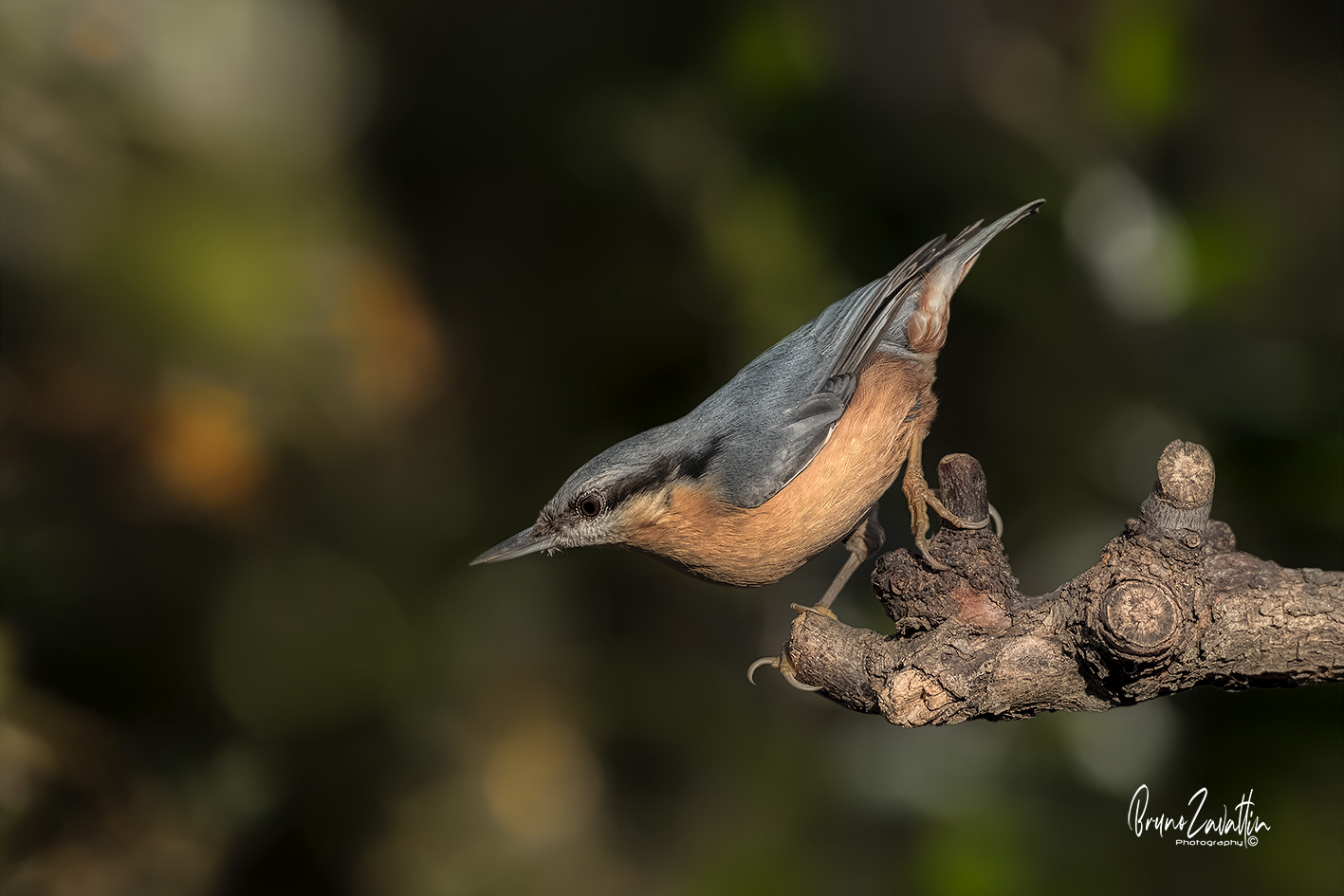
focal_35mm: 500
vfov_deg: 2.8
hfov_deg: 4.1
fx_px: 18667
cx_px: 672
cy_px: 448
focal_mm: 500
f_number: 7.1
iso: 1000
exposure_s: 1/2000
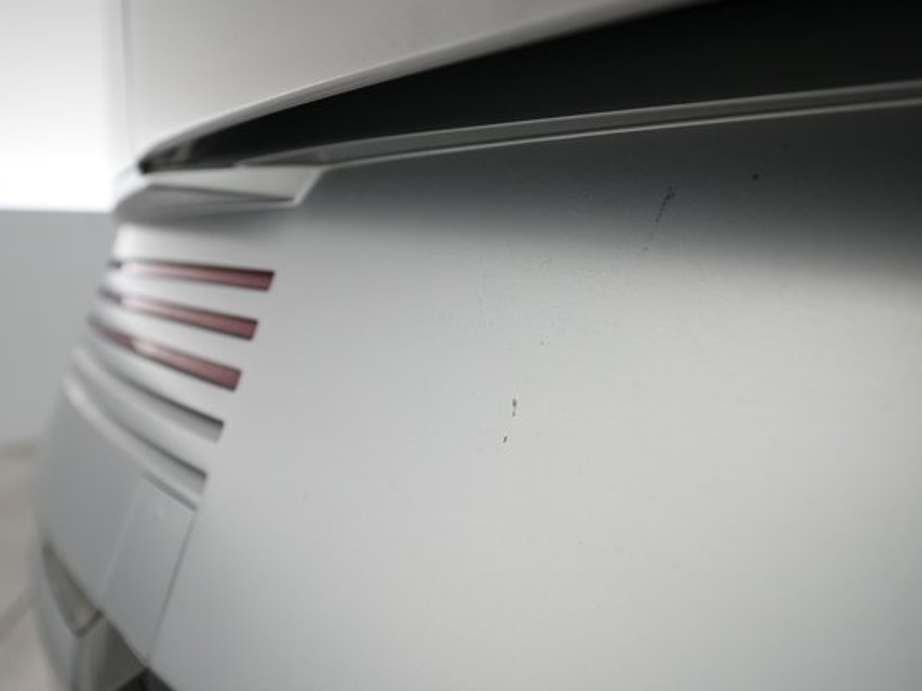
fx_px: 826
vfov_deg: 45.4
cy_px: 343
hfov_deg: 58.3
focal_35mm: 31
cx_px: 433
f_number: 5
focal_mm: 28
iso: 1600
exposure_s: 1/100
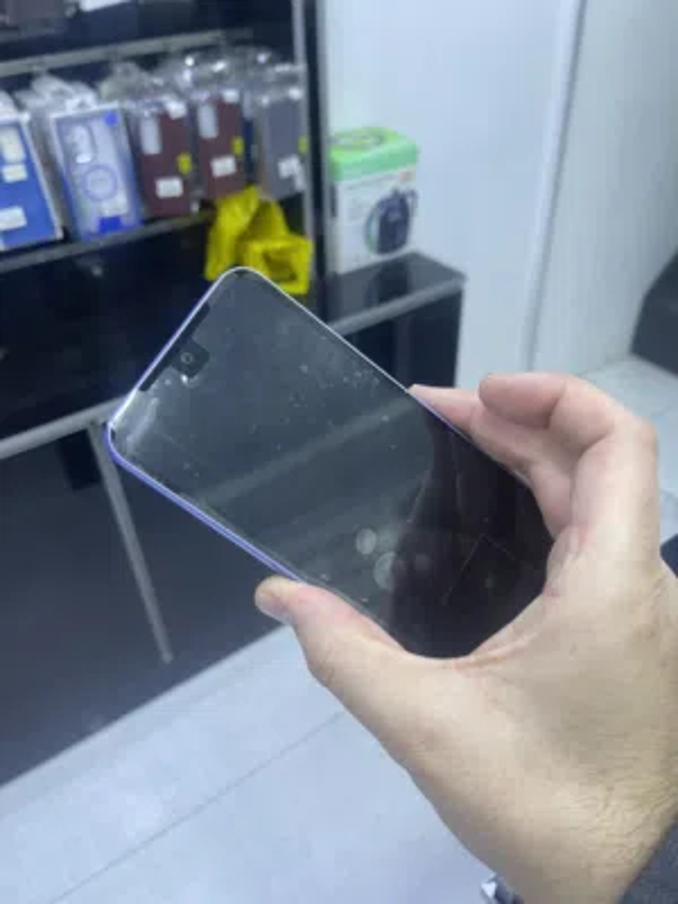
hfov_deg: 54.9
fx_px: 653
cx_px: 339
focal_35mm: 25
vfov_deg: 69.4
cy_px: 452
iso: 80
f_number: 1.6
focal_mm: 5.1
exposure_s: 1/100
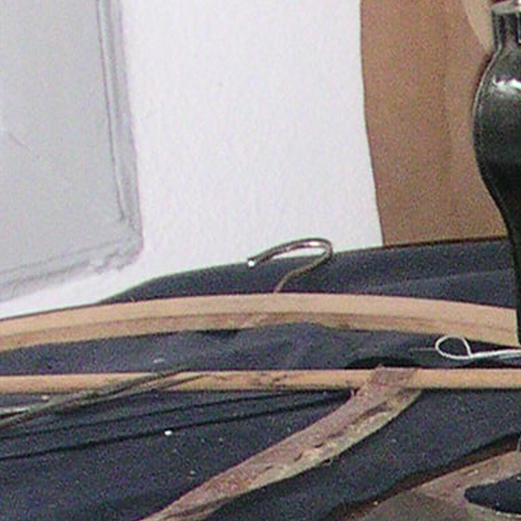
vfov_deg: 7.5
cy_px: 835
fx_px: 3899
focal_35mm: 229
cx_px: 862
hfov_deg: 7.5
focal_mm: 7.5
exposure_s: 1/60
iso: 301
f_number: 3.2
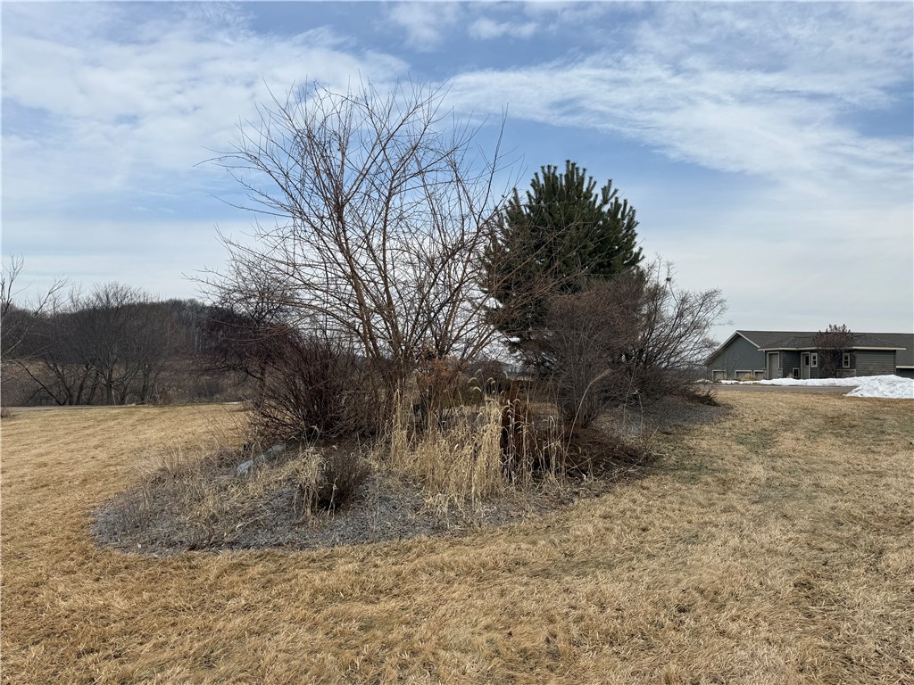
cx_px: 457
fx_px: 634
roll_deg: -1.3
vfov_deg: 56.8
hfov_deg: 71.6
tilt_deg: +2.5
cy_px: 342
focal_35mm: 24
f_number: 1.78
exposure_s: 1/4167
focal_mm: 6.76
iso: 80
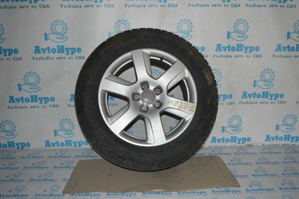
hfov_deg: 59.5
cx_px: 150
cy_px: 100
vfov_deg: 41.6
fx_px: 261
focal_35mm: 32
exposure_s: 1/15
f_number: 3.8
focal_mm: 21
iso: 3200
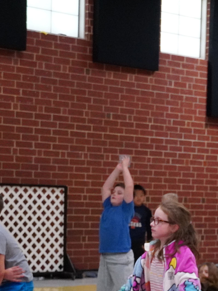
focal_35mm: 130
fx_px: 1091
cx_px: 322
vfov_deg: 15.0
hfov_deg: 11.0
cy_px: 265
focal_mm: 32
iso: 6400
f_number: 4.5
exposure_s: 1/250
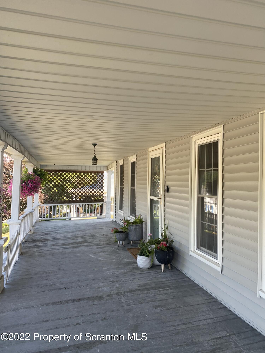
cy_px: 176
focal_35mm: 26
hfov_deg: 53.1
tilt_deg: +3.1
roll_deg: -0.8
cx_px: 132
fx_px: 265
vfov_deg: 67.3
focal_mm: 4.25
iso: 32
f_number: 1.8
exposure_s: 1/149
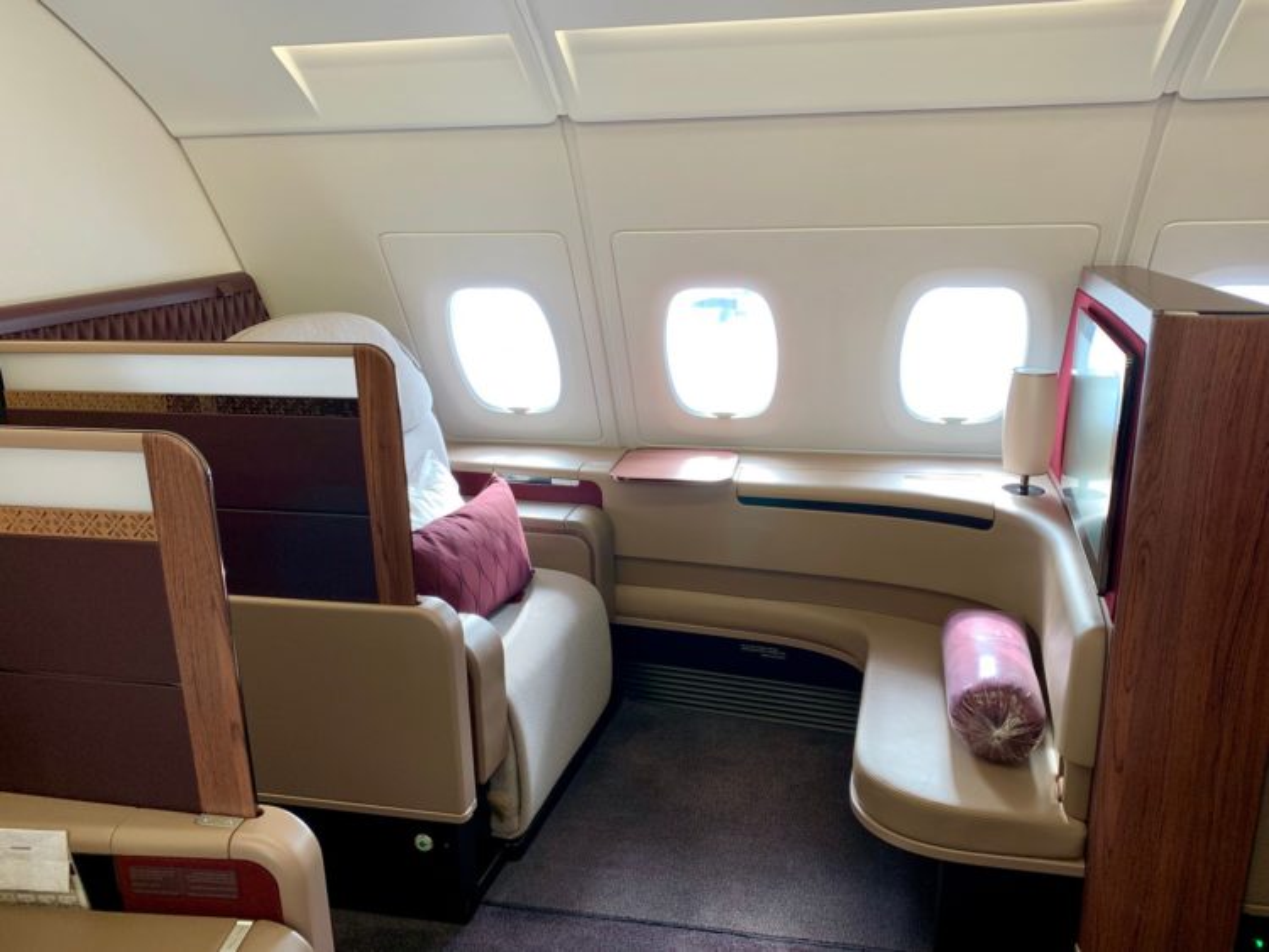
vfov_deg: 53.1
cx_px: 634
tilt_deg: -14.3
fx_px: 953
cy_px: 476
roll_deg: +0.2
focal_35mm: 26
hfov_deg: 67.3
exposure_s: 1/67
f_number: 1.8
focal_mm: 4.25
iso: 80
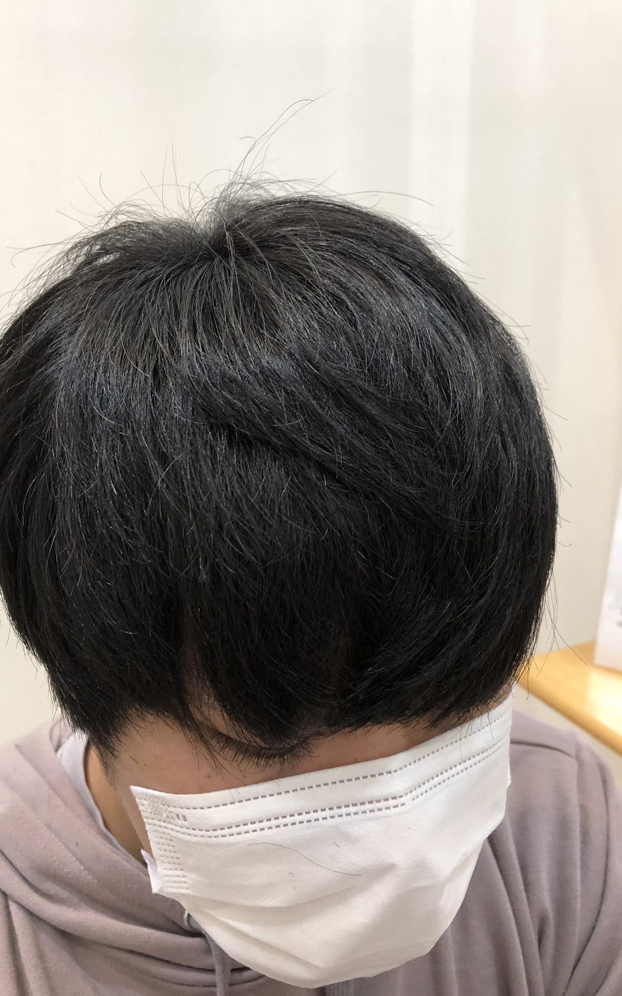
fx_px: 814
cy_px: 496
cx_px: 255
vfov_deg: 62.9
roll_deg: +2.3
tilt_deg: -16.1
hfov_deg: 41.7
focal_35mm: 30
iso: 50
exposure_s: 1/17
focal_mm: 4
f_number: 1.8
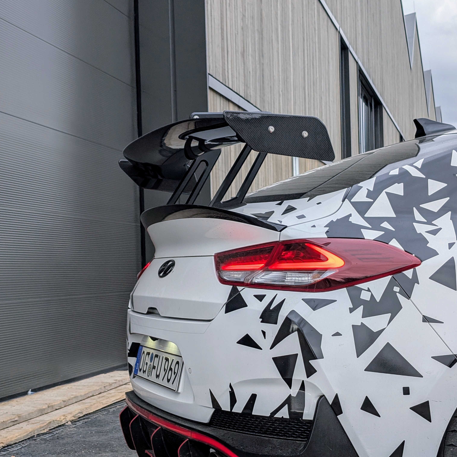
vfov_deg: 29.5
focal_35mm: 58
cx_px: 229
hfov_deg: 29.6
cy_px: 252
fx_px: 866
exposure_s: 1/177
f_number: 1.68
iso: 22
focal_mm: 6.9
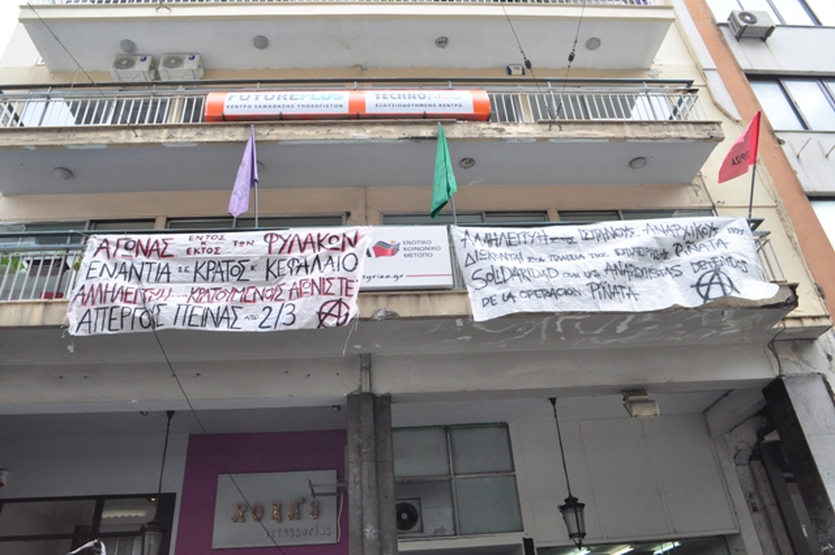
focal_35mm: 26
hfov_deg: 70.5
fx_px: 591
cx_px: 418
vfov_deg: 50.3
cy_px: 278
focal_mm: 17
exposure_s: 1/400
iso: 640
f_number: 6.3
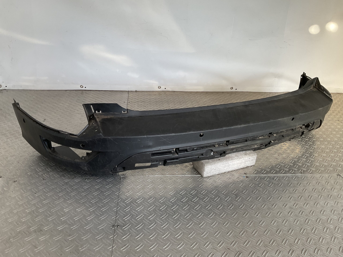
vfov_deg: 48.2
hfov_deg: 61.7
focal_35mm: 29
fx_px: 287
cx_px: 172
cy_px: 128
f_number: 1.8
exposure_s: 1/120
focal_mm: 3
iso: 32
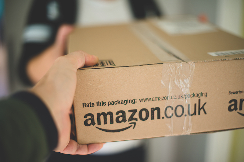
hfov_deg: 39.6
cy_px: 81
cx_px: 122
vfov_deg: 27.0
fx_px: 339
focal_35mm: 50
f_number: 1.4
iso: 100
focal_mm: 50
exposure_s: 1/40
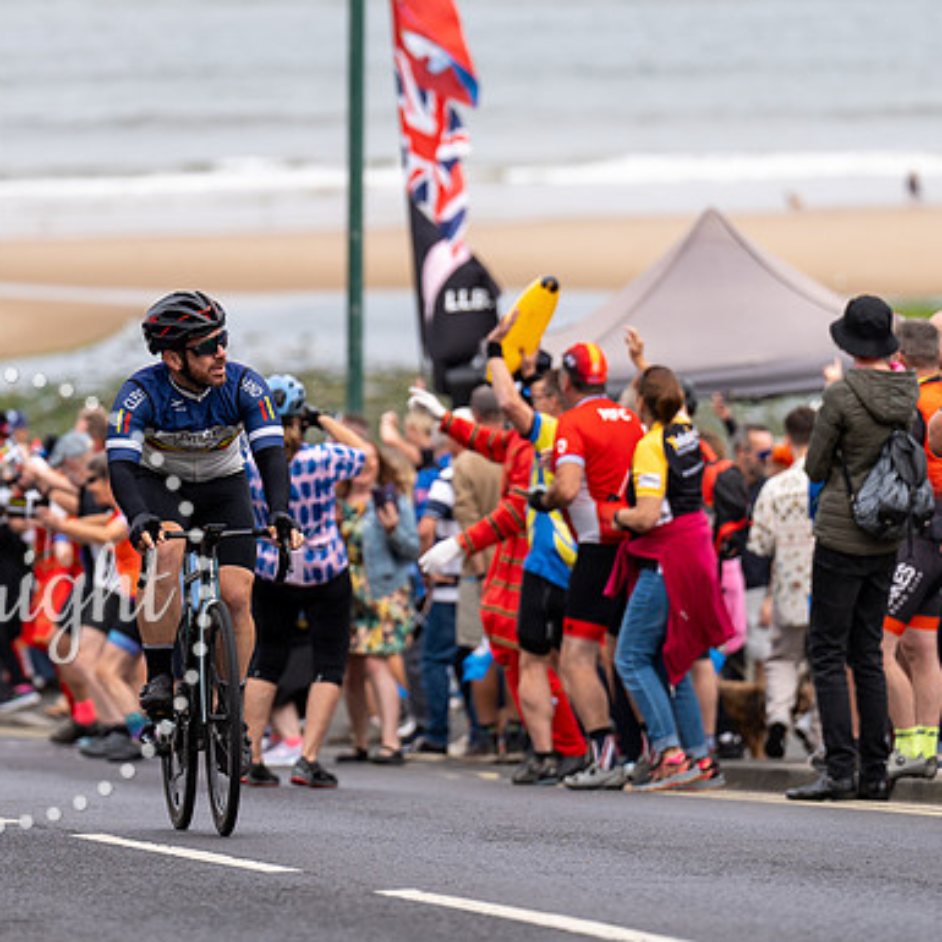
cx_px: 208
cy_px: 368
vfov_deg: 5.6
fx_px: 9606
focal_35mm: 312
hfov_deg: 5.6
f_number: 3.5
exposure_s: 1/640
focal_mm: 200
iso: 100
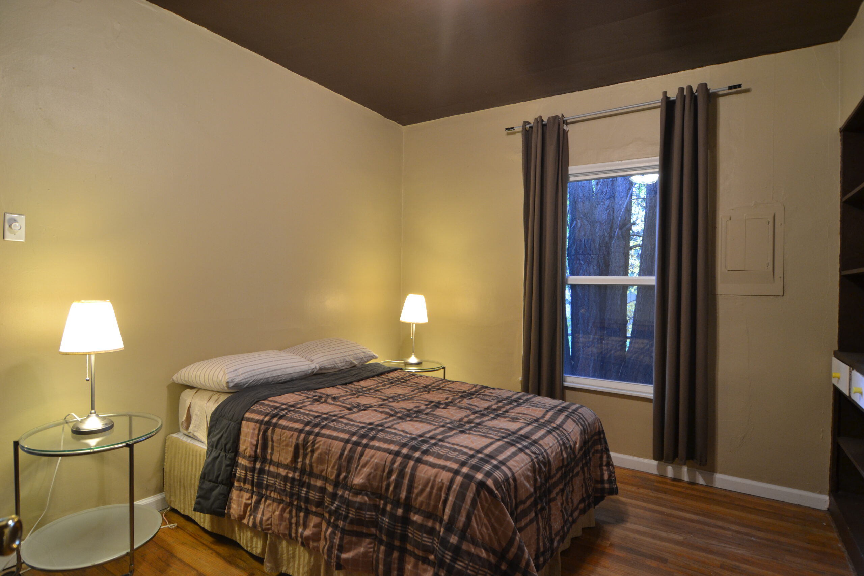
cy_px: 288
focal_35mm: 18
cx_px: 432
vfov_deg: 67.4
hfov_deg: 90.0
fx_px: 432
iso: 400
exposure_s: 1/5
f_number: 5.6
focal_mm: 12
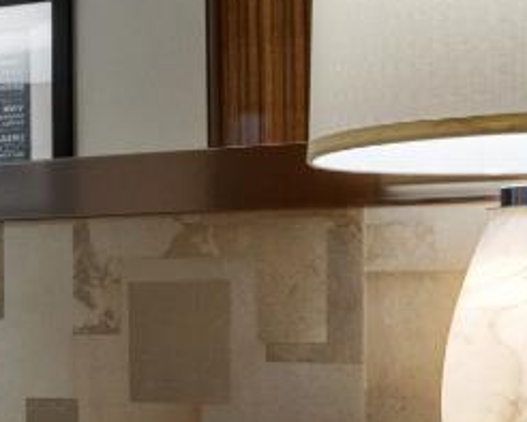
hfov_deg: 16.3
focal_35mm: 97
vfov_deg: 15.8
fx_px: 1514
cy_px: 316
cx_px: -446
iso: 400
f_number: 11
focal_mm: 17
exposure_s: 1/6
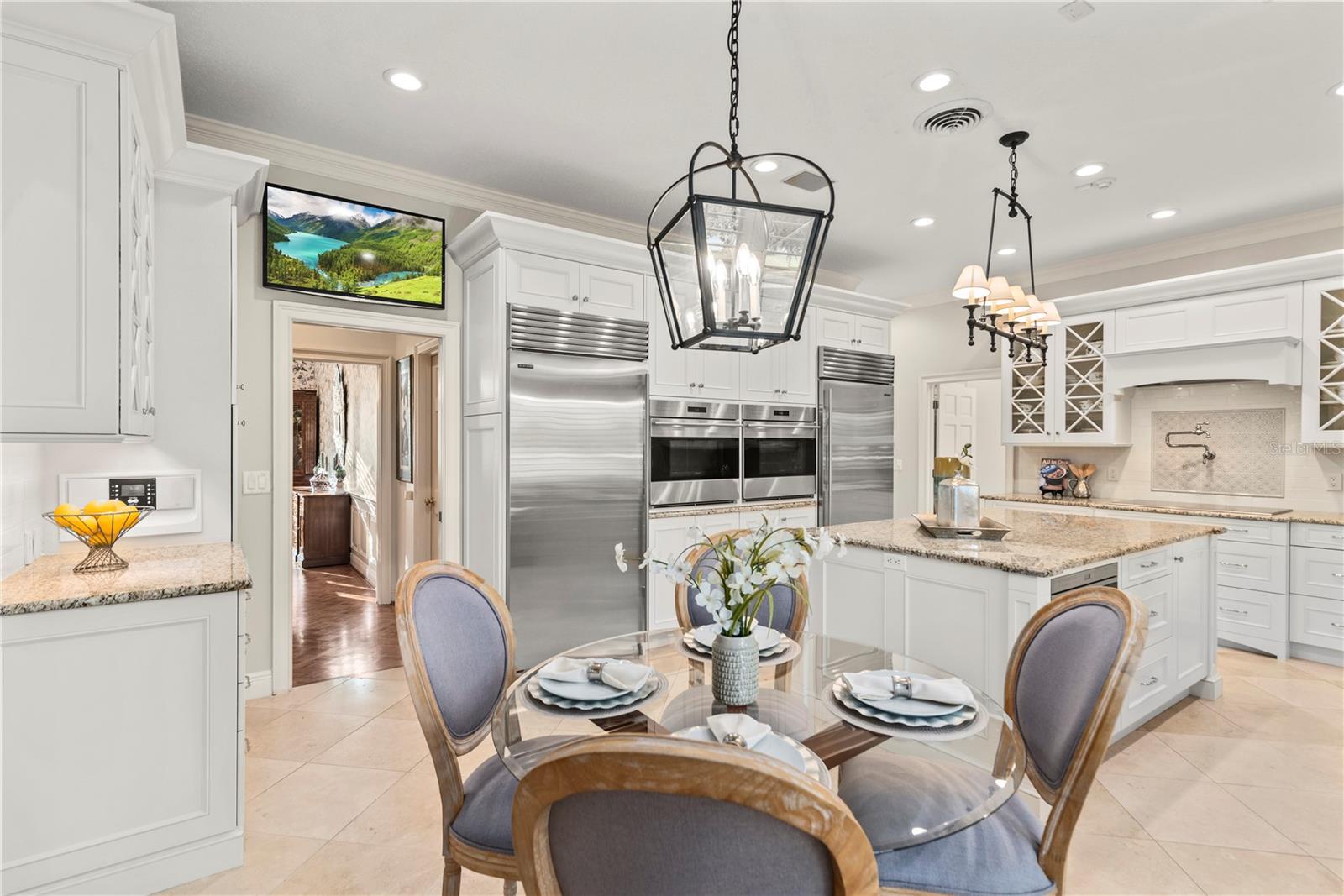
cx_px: 672
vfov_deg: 70.5
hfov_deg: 93.3
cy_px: 448
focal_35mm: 17
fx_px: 635
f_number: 8
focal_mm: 17
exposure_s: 1/4
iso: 100
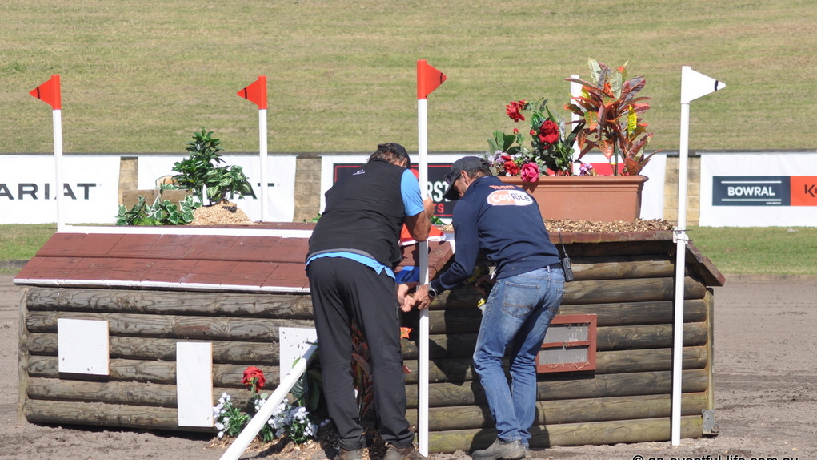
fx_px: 3585
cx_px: 408
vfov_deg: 7.3
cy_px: 212
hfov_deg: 13.0
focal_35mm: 166
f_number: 6.3
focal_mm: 105
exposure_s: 1/1600
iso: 400
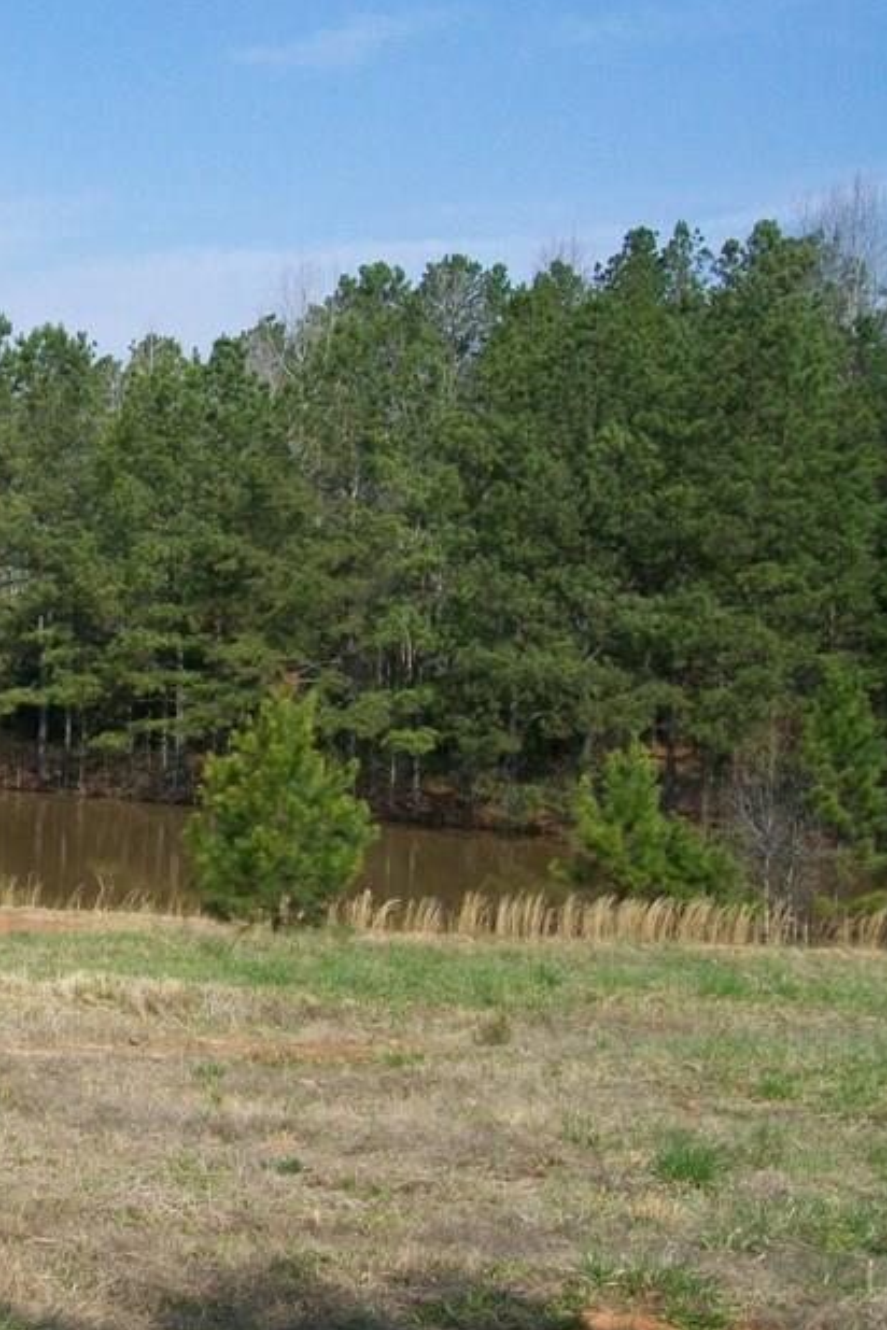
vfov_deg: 32.4
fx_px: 2291
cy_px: 719
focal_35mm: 62
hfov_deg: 20.4
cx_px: -196
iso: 64
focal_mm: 6
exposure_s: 1/400
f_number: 4.8
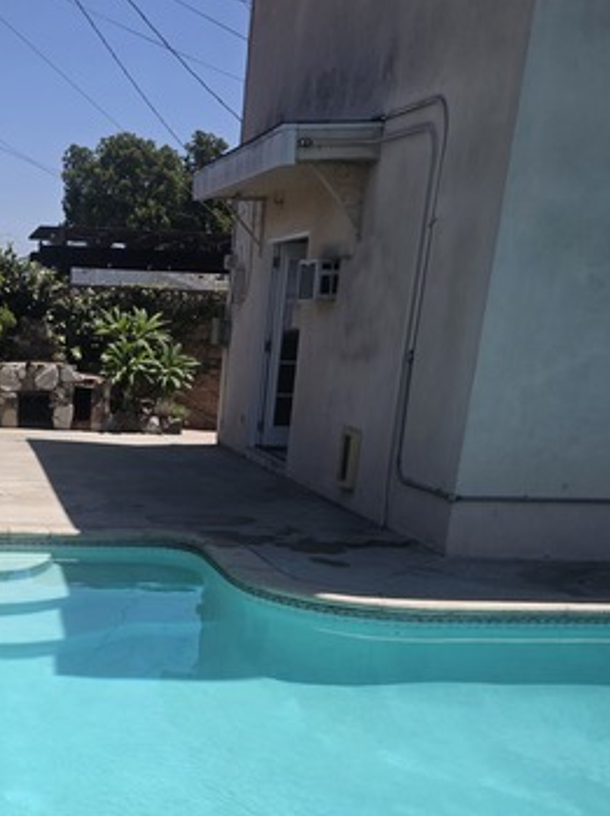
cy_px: 698
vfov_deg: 40.5
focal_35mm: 44
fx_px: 1036
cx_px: 75
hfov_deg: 31.5
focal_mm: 6.3
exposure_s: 1/7944
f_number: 1.7
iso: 80
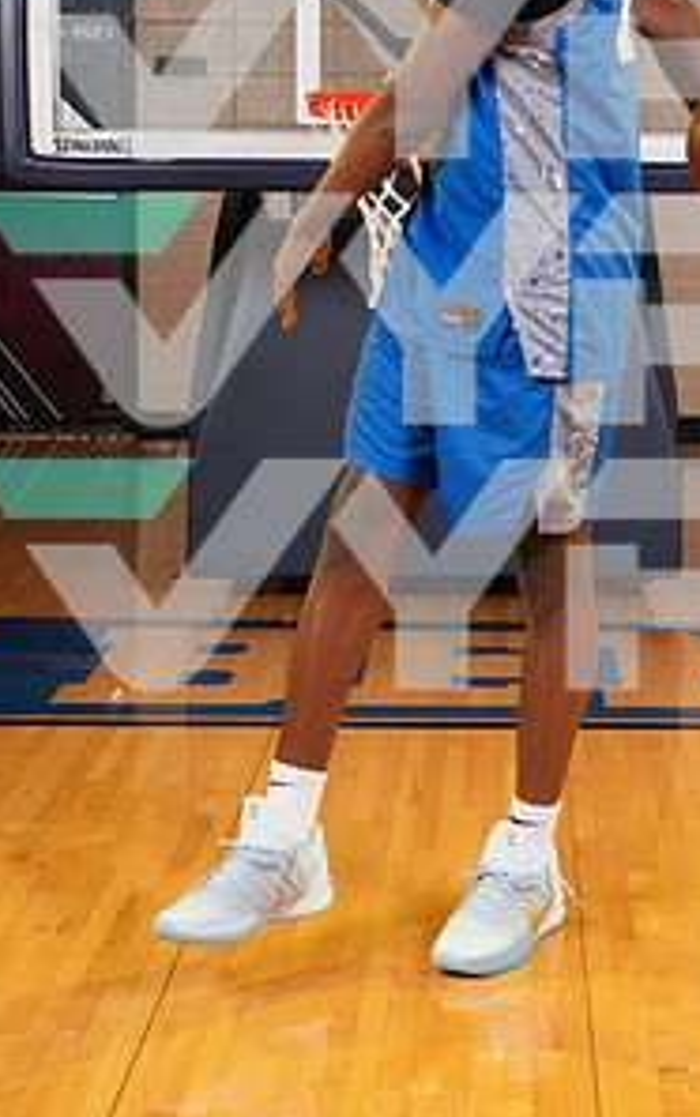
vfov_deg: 28.6
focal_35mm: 71
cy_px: 312
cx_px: 531
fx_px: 2164
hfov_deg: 18.3
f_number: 7.1
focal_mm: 46
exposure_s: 1/320
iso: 320
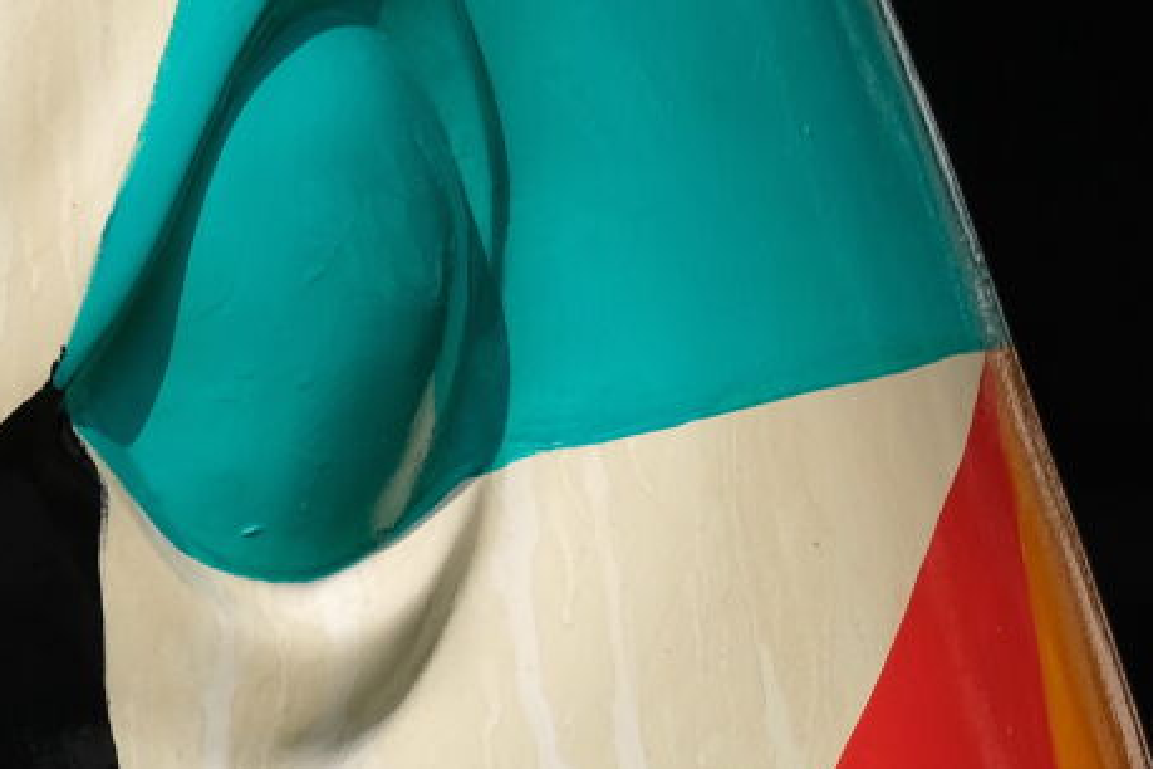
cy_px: -376
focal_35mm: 1185
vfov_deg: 1.2
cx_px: -68
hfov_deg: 1.7
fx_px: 37950
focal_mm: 181.1
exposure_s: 1/1600
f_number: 6.4
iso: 320
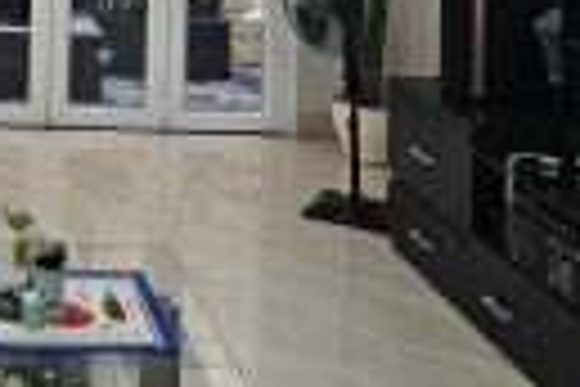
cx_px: -45
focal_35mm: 67
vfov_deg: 17.9
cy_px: -212
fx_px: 1079
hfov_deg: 27.7
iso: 320
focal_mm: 6.3
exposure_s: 1/100
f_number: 1.7
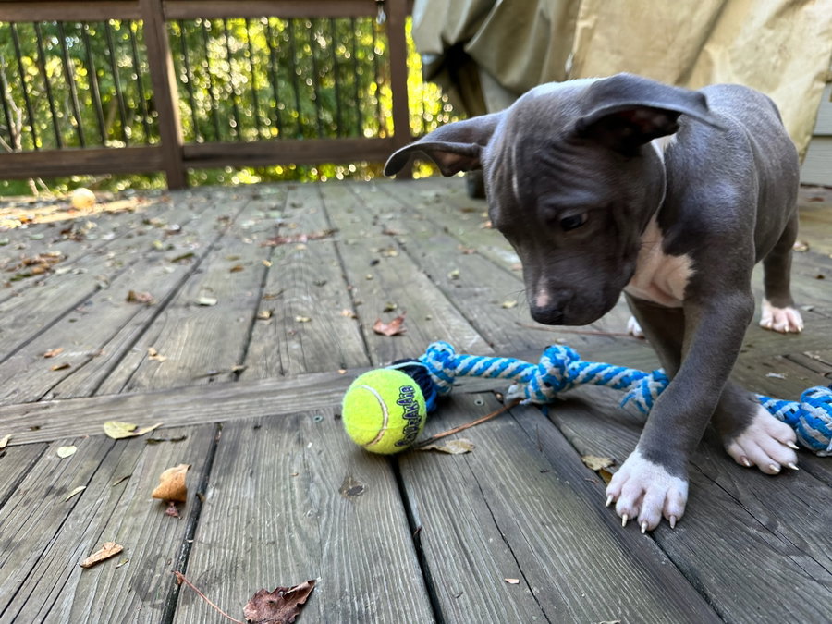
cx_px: 416
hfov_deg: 71.6
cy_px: 312
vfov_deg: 56.8
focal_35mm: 24
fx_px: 577
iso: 100
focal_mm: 6.86
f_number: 1.78
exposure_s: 1/121
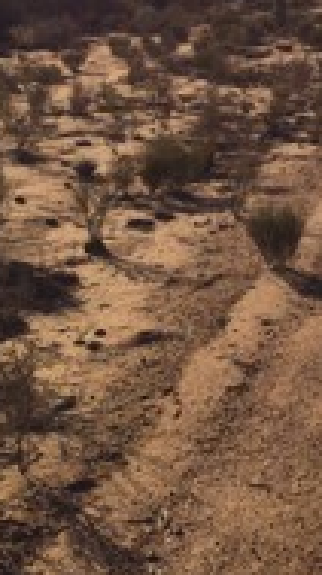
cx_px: 407
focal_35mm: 87
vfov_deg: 23.7
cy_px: 37
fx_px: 1324
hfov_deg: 13.4
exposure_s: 1/4566
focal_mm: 4.15
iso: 32
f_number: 2.2
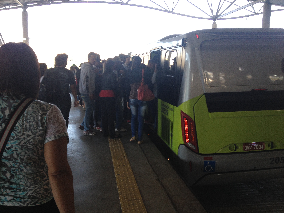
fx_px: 287
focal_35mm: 35
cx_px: 142
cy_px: 106
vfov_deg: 40.7
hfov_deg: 52.6
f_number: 2.4
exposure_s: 1/120
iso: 64
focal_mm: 4.28
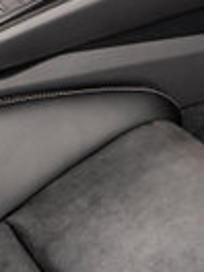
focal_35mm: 134
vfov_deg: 14.1
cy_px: -87
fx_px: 1053
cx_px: 52
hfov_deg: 11.0
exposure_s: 1/125
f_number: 9
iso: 200
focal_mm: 24
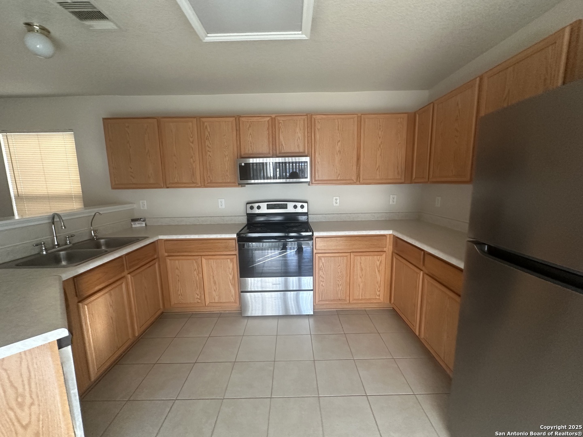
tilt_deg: -8.2
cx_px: 292
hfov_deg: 102.1
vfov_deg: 85.7
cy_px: 218
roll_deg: +0.4
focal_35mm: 14
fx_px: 236
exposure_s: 1/99
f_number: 2.2
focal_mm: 2.22
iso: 320
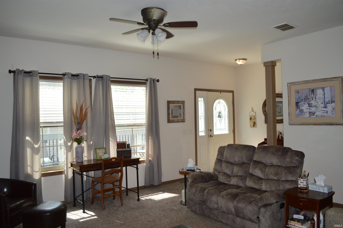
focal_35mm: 27
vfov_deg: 47.8
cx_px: 172
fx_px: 257
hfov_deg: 67.4
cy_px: 114
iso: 220
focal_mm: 18
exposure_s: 1/125
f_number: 4
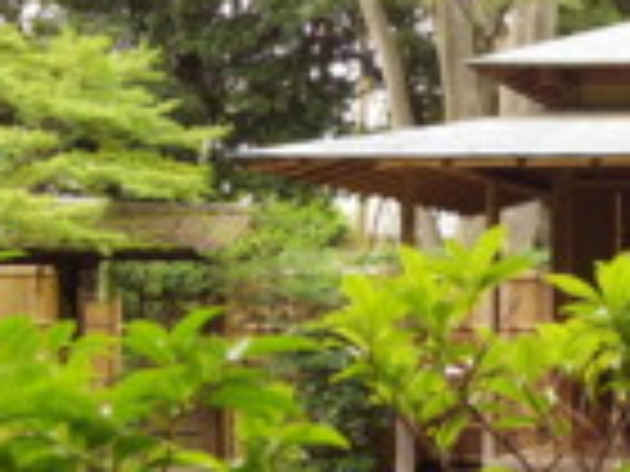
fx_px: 2275
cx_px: 684
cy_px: 117
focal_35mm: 125
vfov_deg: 11.8
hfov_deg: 15.4
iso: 200
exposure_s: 1/60
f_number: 2.8
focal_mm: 8.5
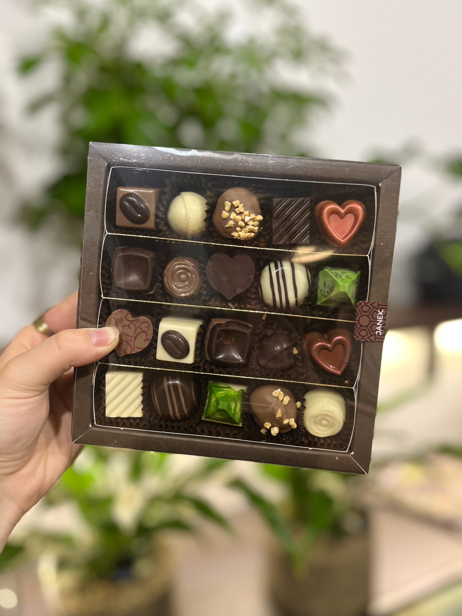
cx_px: 231
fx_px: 463
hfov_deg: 53.1
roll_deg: +0.7
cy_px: 308
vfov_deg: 67.3
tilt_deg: -8.1
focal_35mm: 26
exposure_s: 1/50
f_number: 1.6
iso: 200
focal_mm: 5.1
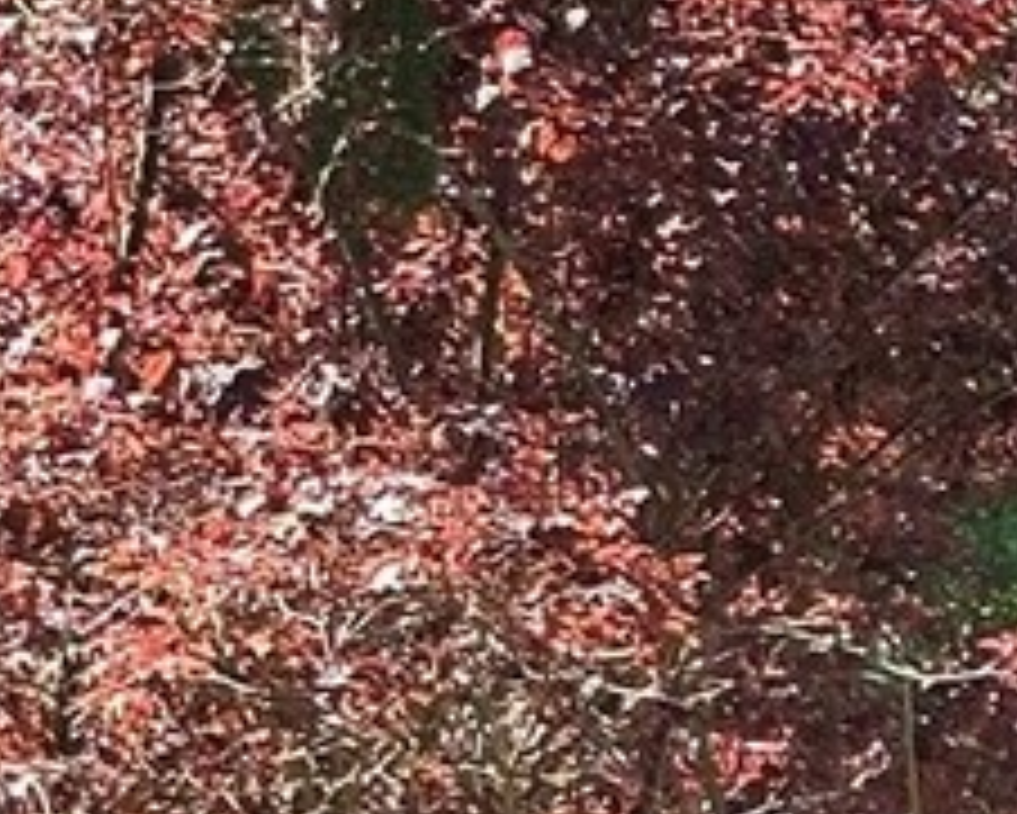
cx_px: 1030
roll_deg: -2.4
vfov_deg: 4.9
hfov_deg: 6.4
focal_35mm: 299
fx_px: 9004
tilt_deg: -4.5
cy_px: 2393
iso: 64
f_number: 1.78
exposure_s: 1/729
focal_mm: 6.86
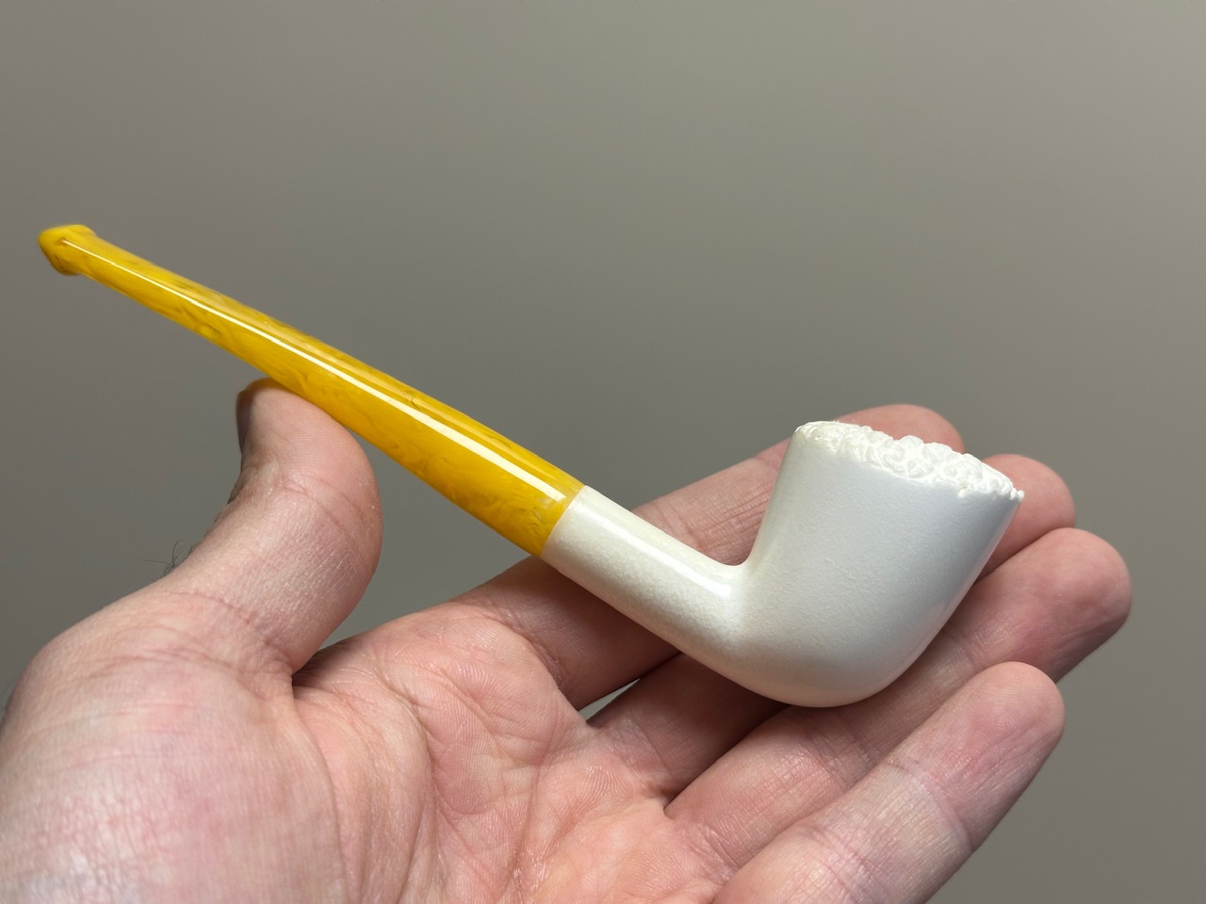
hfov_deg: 39.7
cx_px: 603
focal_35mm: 48
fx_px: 1672
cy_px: 452
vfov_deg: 30.3
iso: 64
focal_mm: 6.86
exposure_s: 1/100
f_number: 1.78
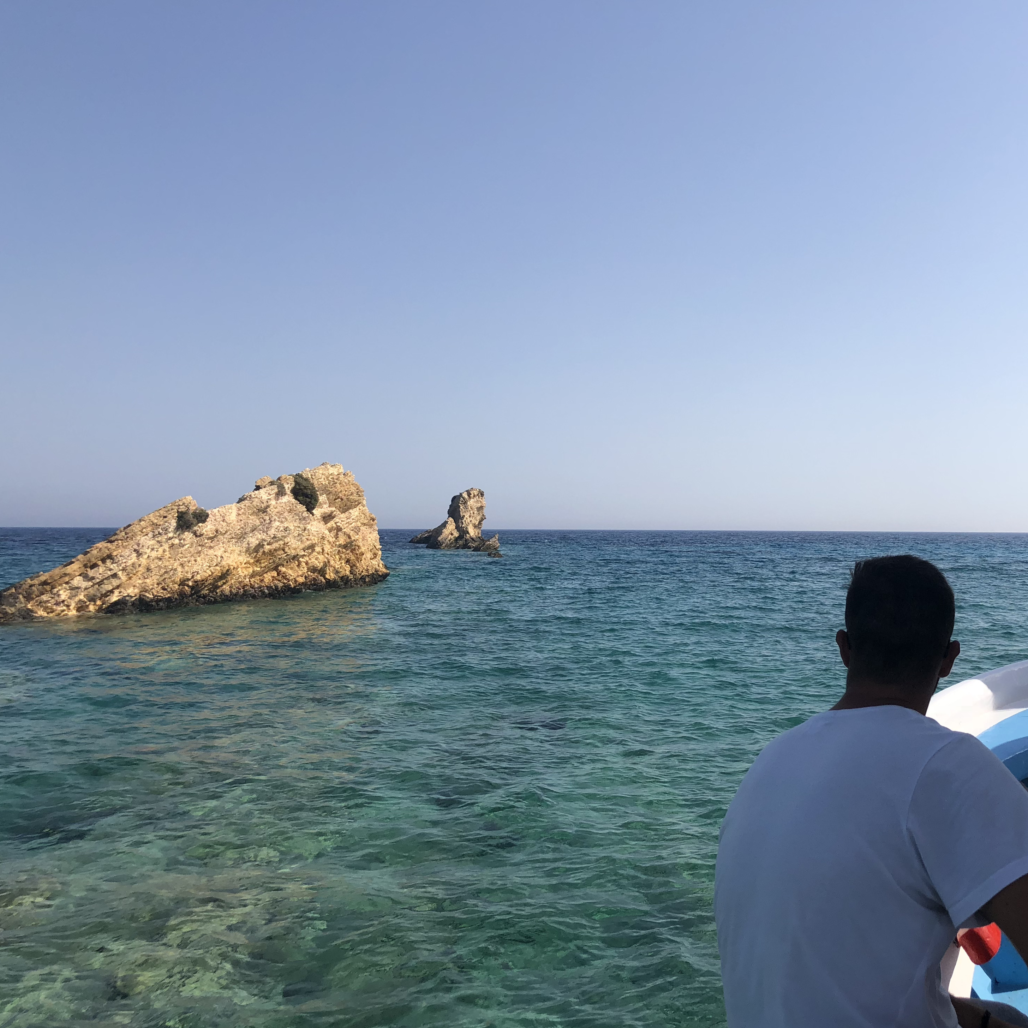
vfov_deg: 48.5
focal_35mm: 34
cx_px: 681
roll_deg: +0.3
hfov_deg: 47.7
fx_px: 1142
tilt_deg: +1.6
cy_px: 518
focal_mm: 4
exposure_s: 1/3003
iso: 25
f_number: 1.8
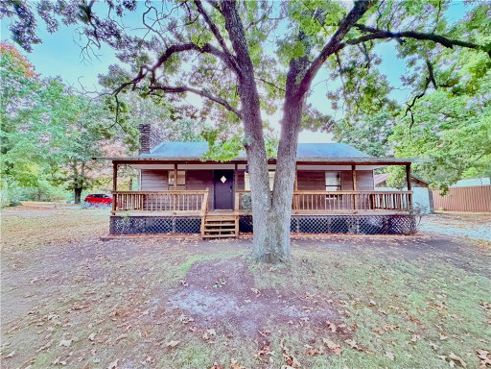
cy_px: 184
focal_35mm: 14
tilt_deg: +3.9
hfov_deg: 102.1
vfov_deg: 85.7
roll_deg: +0.1
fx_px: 199
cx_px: 246
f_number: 2.2
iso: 1250
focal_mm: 2.22
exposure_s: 1/60
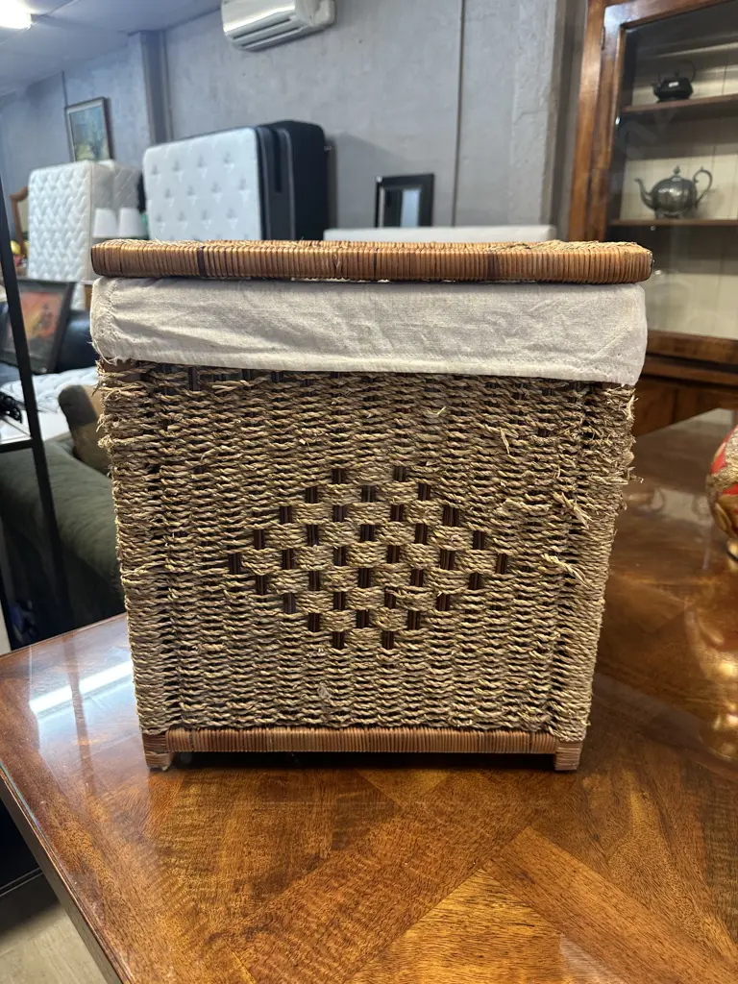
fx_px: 682
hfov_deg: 56.8
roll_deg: -0.8
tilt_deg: -20.6
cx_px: 369
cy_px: 492
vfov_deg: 71.6
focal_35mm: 24
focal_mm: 6.86
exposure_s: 1/50
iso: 160
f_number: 1.78
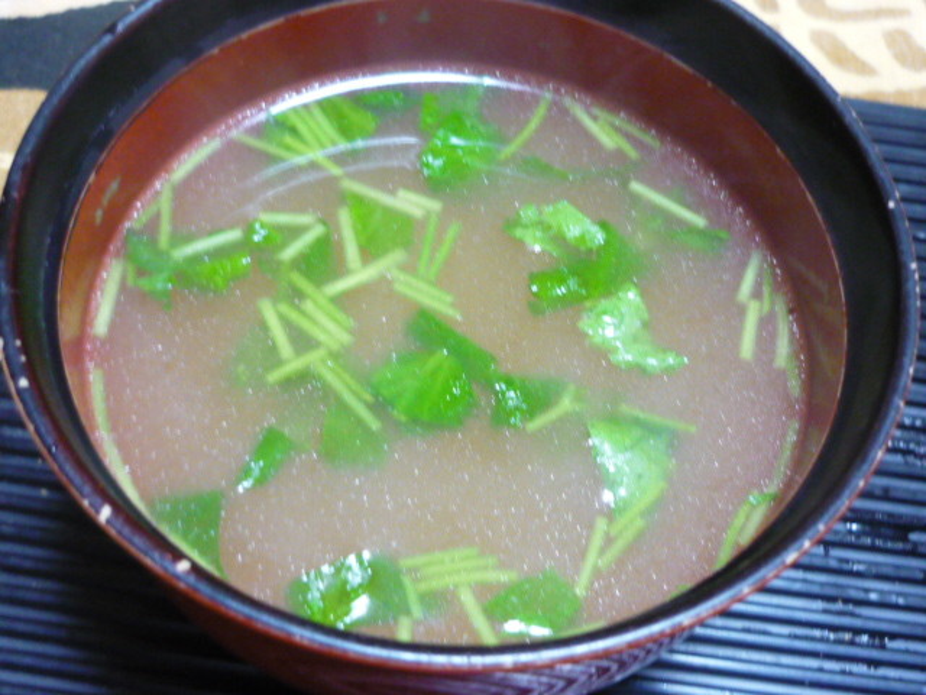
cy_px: 348
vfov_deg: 32.2
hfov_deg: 42.1
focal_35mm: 45
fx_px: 1204
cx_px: 463
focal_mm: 5.5
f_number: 2.8
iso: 400
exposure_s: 1/15
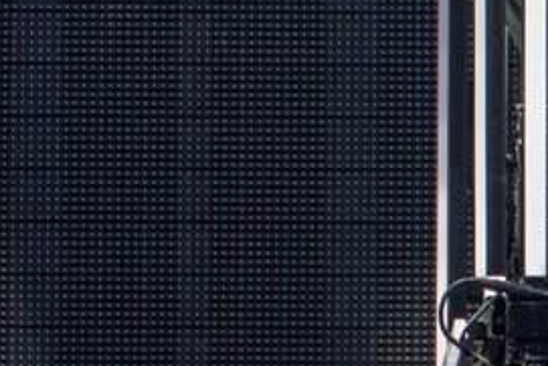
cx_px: 1140
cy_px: -390
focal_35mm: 2355
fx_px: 35866
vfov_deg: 0.6
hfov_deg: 0.9
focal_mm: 560
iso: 2000
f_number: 6.3
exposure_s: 1/400
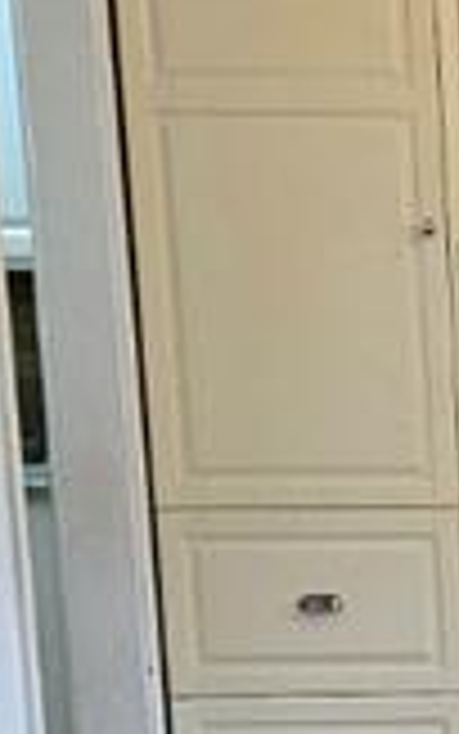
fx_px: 3240
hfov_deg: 7.6
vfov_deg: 12.4
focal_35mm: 162
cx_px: 1066
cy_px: 1045
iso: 640
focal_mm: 5.4
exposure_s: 1/120
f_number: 1.8
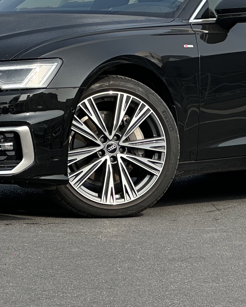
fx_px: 1966
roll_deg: -0.2
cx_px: 133
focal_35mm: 216
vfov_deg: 8.9
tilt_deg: +1.8
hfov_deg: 7.2
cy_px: -7
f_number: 2.8
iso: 32
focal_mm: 9
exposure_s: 1/622
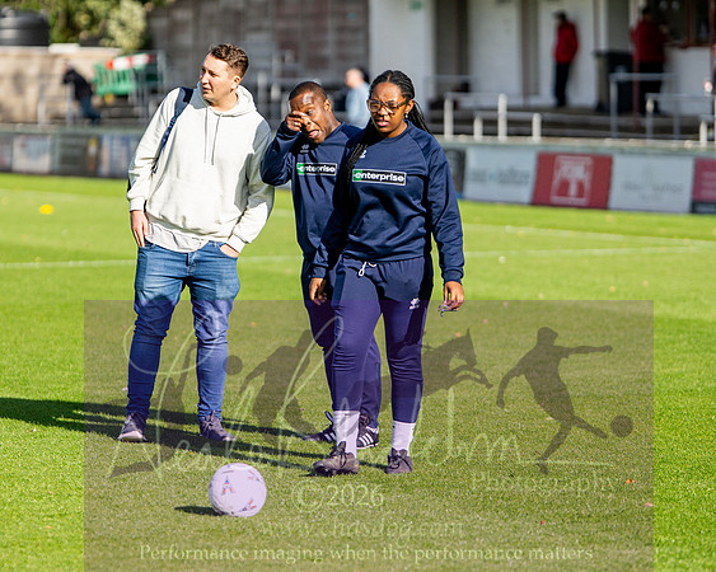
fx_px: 3838
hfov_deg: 10.7
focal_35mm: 181
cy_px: 242
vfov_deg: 8.5
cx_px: 337
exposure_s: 1/8000
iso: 100
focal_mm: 85
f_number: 1.4
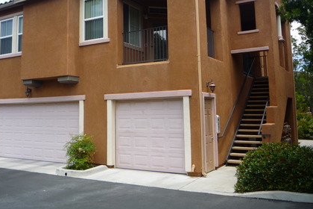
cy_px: 71
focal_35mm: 38
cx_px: 138
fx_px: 330
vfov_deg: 34.7
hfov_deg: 50.6
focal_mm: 5.2
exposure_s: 1/400
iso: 100
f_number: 4
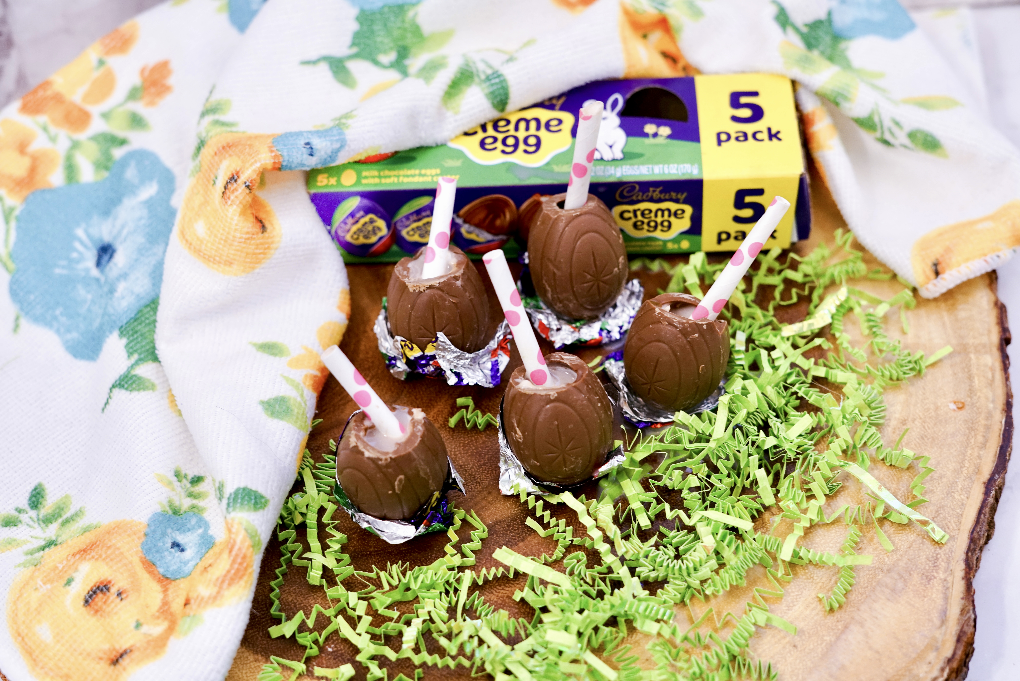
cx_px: 510
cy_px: 340
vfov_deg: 27.0
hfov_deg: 39.6
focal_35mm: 50
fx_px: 1417
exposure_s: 1/60
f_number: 4
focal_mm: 50
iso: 1000
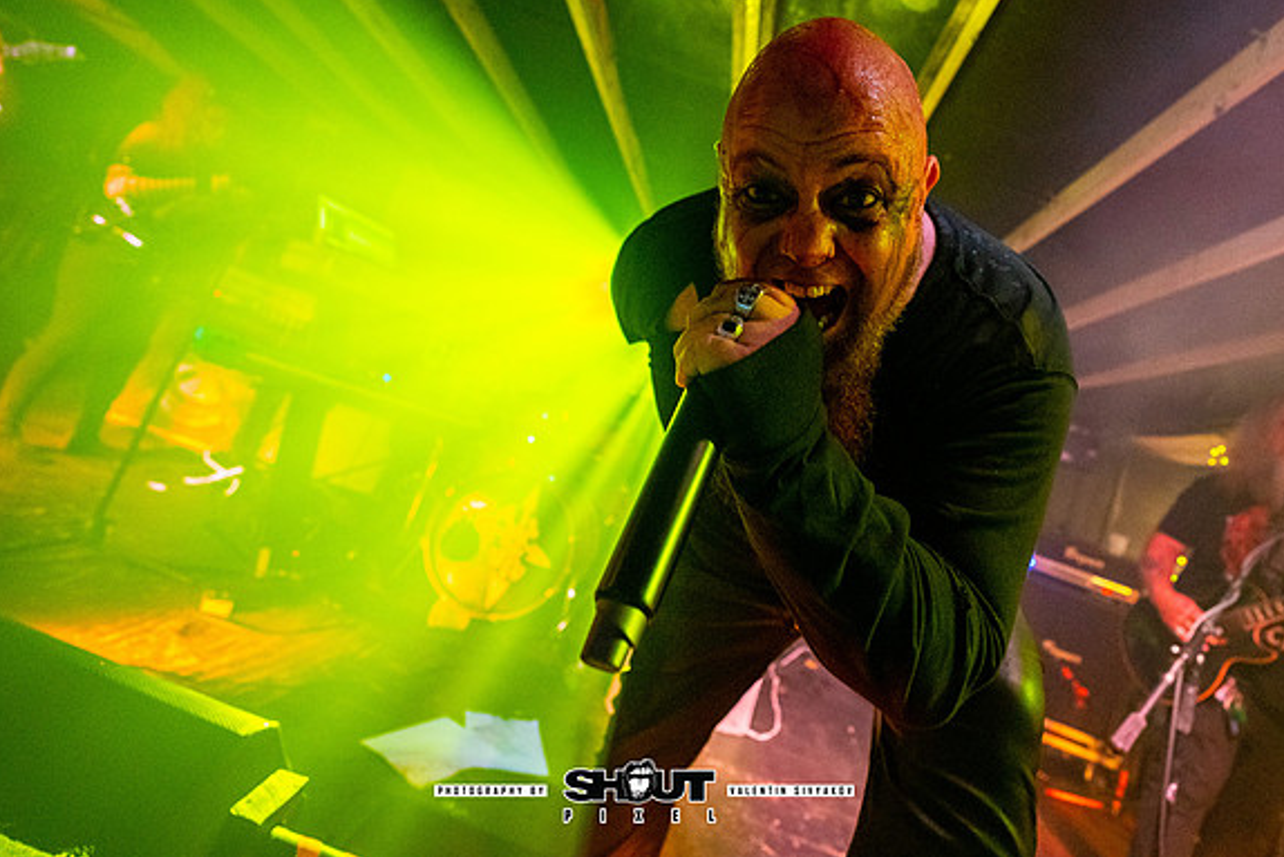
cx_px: 776
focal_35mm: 17
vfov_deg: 69.7
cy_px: 341
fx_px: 606
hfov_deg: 92.0
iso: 3200
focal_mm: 14
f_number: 2.8
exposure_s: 1/125
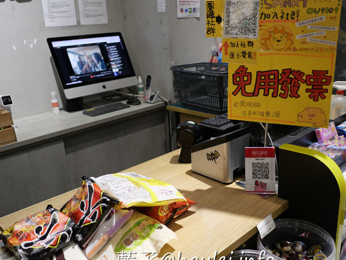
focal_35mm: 34
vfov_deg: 41.8
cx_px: 186
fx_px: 340
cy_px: 134
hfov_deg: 53.9
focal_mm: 15
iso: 200
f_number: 1.7
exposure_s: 1/125
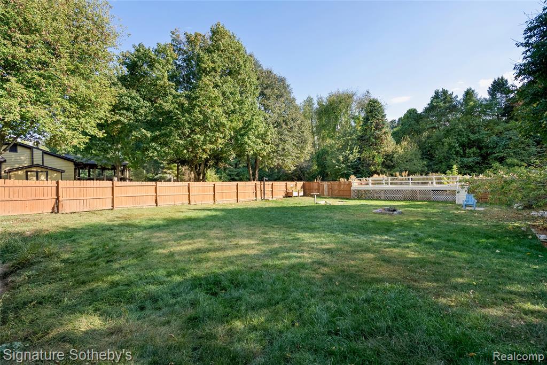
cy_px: 182
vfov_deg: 73.8
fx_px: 243
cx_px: 274
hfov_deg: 96.7
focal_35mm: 16
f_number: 4
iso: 100
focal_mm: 16
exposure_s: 1/200
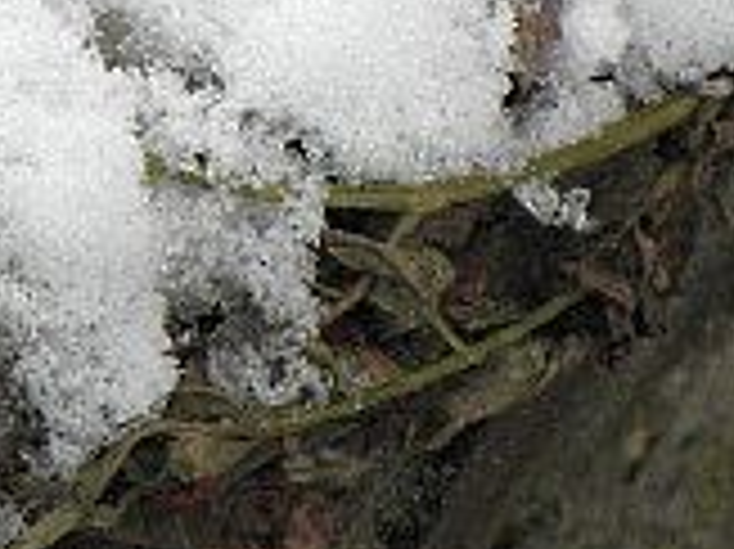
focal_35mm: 2659
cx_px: 126
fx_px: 56340
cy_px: -104
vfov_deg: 0.6
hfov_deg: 0.7
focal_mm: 119.6
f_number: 5
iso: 125
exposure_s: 1/160
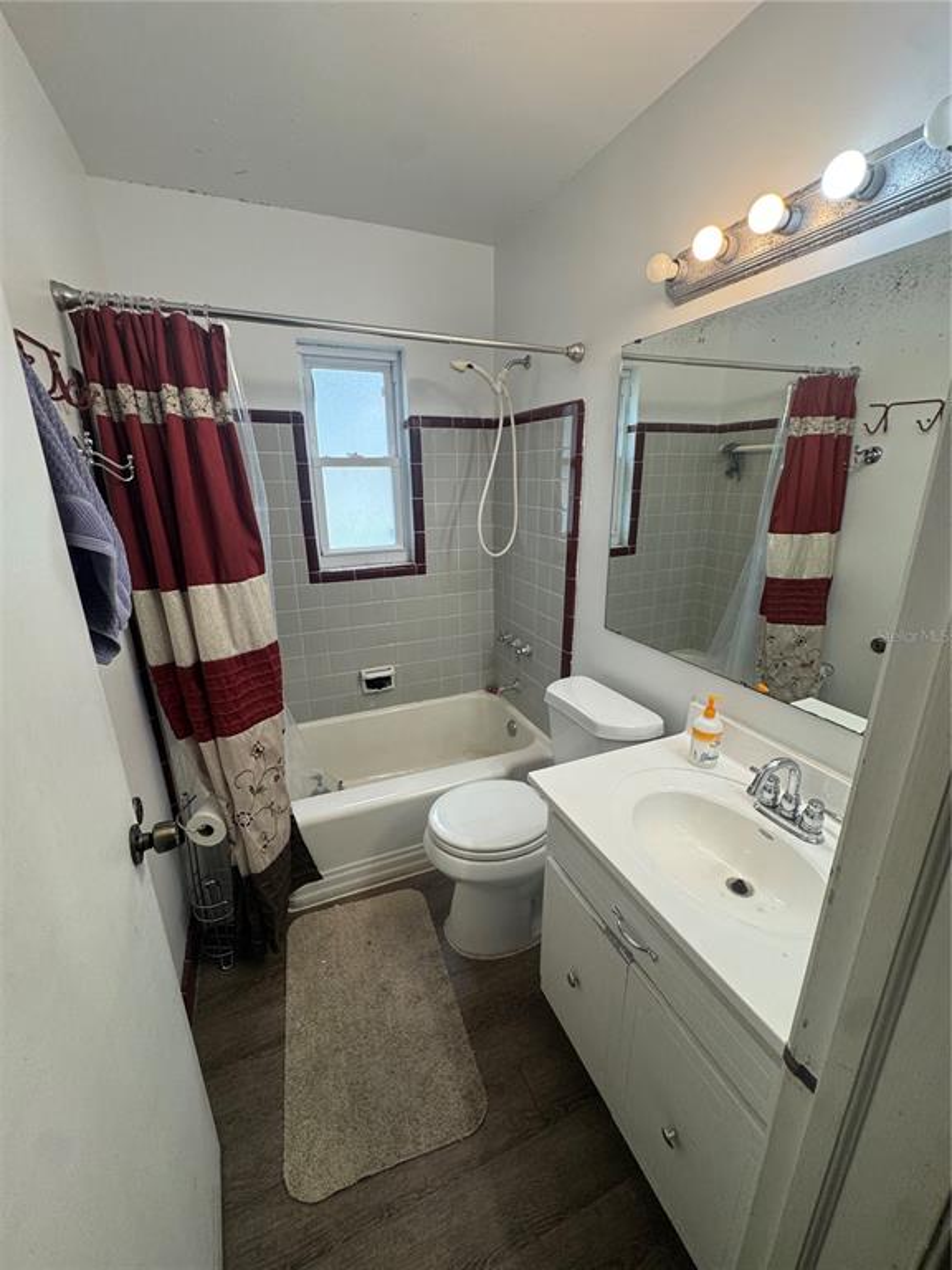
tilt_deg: -17.7
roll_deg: +0.9
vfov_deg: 102.1
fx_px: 513
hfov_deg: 85.7
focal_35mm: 14
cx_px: 476
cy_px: 635
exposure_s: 1/120
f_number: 2.2
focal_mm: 2.22
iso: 160
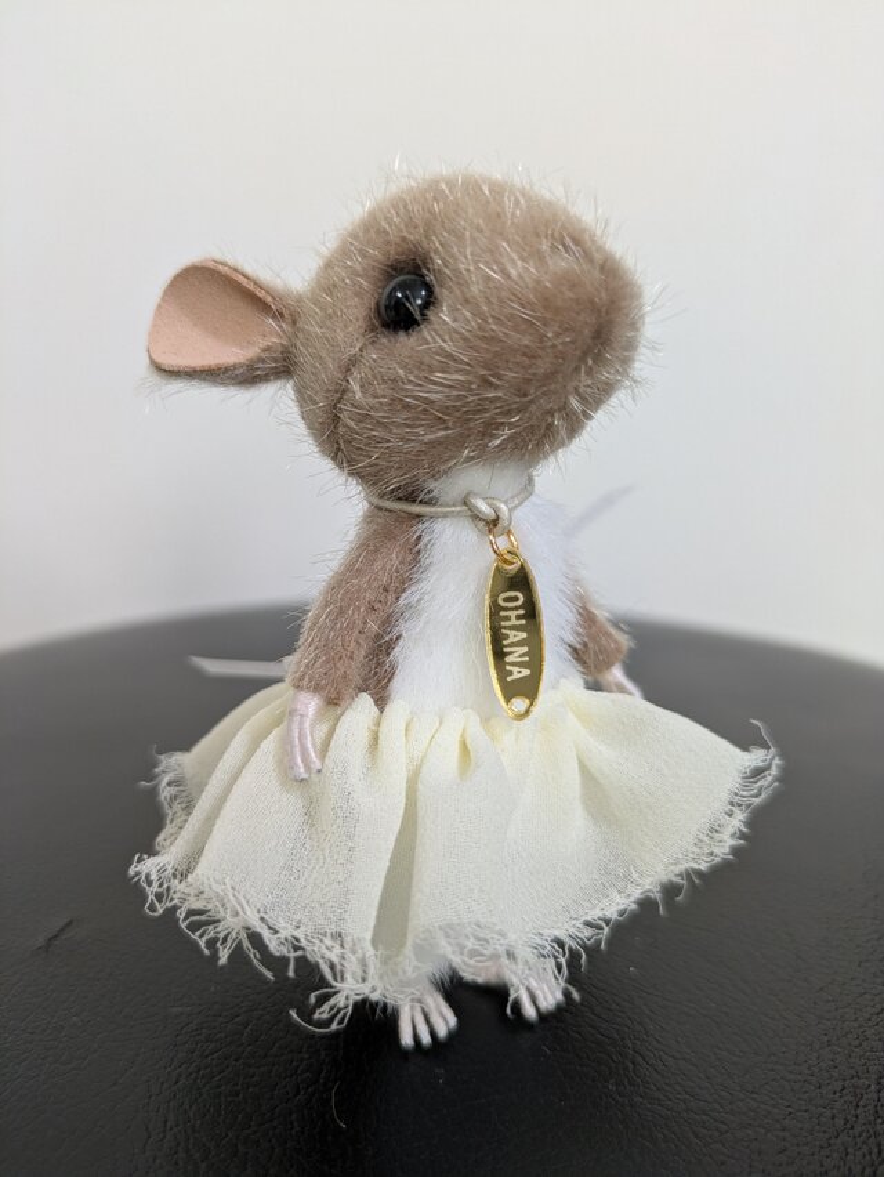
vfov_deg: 69.4
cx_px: 442
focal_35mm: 25
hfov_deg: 54.9
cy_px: 588
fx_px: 850
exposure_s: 1/50
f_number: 1.89
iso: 219
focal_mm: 5.43
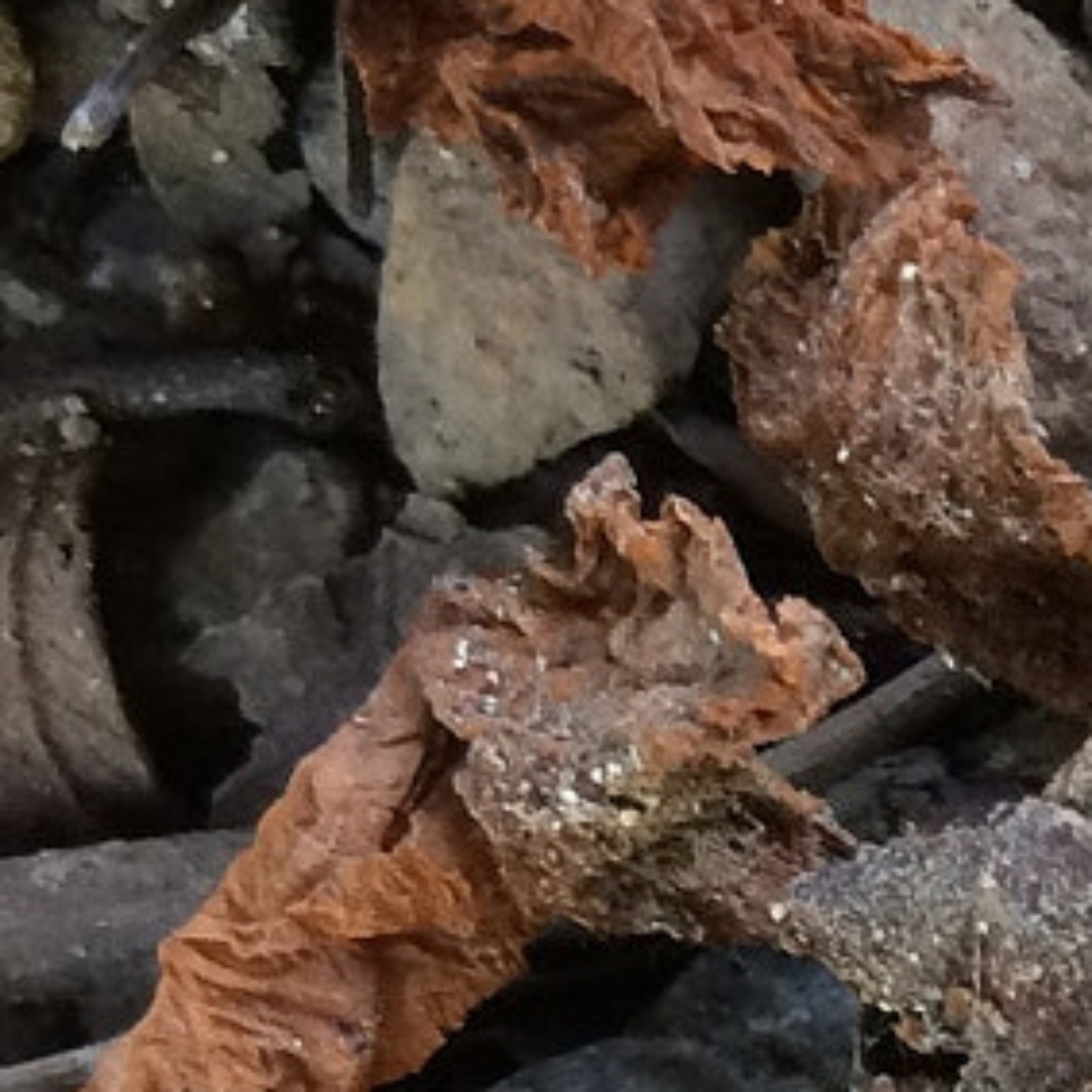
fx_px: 5175
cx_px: 2400
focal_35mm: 145
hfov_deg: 10.7
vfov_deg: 11.0
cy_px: 2122
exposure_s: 1/33
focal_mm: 4.15
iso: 50
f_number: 2.2
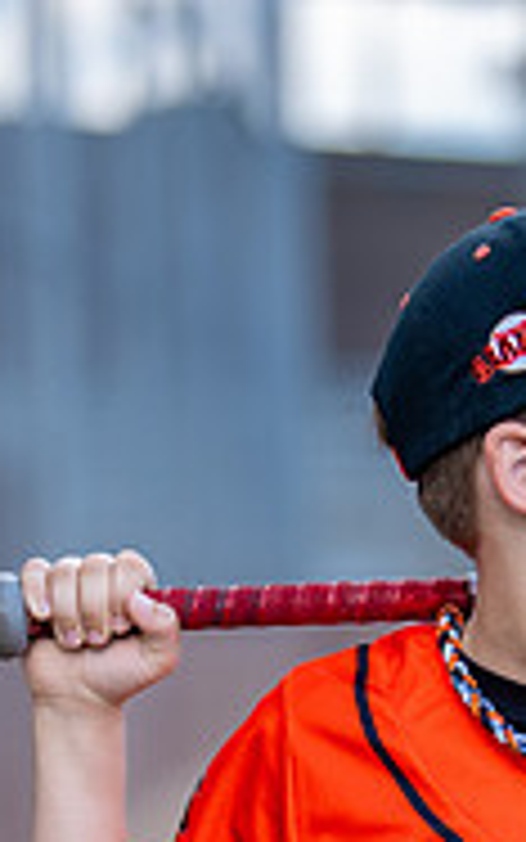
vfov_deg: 11.5
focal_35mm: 181
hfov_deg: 7.2
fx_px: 4148
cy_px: 784
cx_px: 601
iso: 125
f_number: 1.2
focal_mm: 50
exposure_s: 1/2000
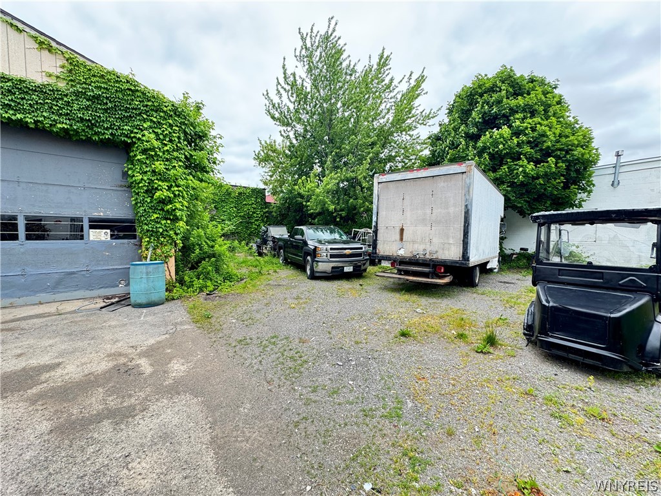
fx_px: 267
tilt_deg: -4.6
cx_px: 330
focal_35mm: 14
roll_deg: -0.3
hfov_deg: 102.1
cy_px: 248
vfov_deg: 85.7
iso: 40
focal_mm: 2.22
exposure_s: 1/202
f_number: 2.2
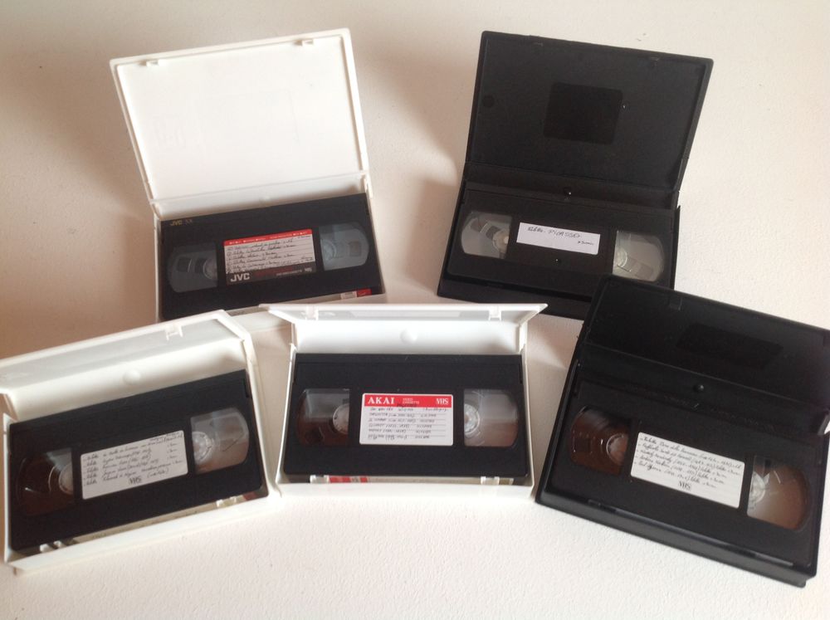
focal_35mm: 35
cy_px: 310
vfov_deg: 40.6
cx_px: 415
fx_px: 838
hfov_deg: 52.7
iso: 64
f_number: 2.4
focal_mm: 4.28
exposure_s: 1/15
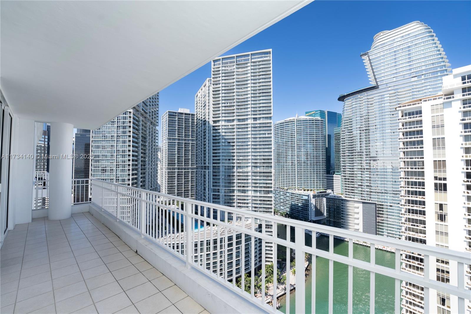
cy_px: 157
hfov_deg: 104.2
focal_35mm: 14
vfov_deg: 81.3
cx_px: 236
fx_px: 183
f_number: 7.1
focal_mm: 14
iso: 160
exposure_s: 1/250
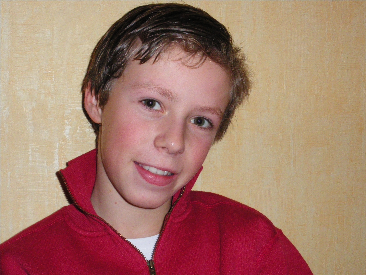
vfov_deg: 28.6
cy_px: 138
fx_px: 539
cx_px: 183
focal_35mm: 51
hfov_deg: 37.5
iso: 400
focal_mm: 9
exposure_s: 1/60
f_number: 4.4
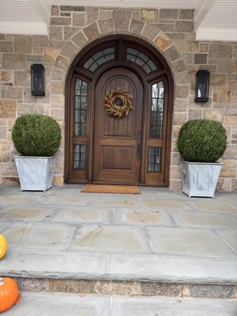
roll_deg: -2.5
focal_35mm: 24
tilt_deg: -5.0
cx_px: 118
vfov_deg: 71.6
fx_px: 219
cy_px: 158
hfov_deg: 56.8
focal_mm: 6.76
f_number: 1.78
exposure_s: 1/135
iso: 50
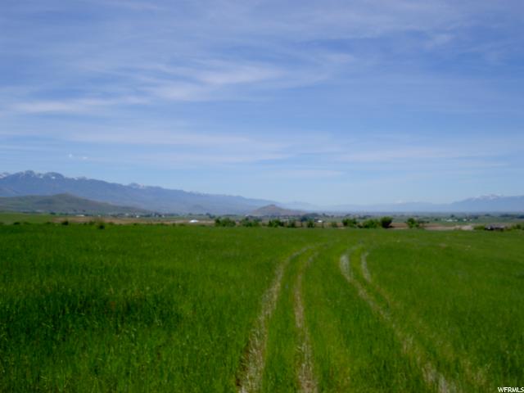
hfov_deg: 47.9
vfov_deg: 36.8
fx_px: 590
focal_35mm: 39
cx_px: 262
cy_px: 196
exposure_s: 1/640
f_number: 4.7
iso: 100
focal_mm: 8
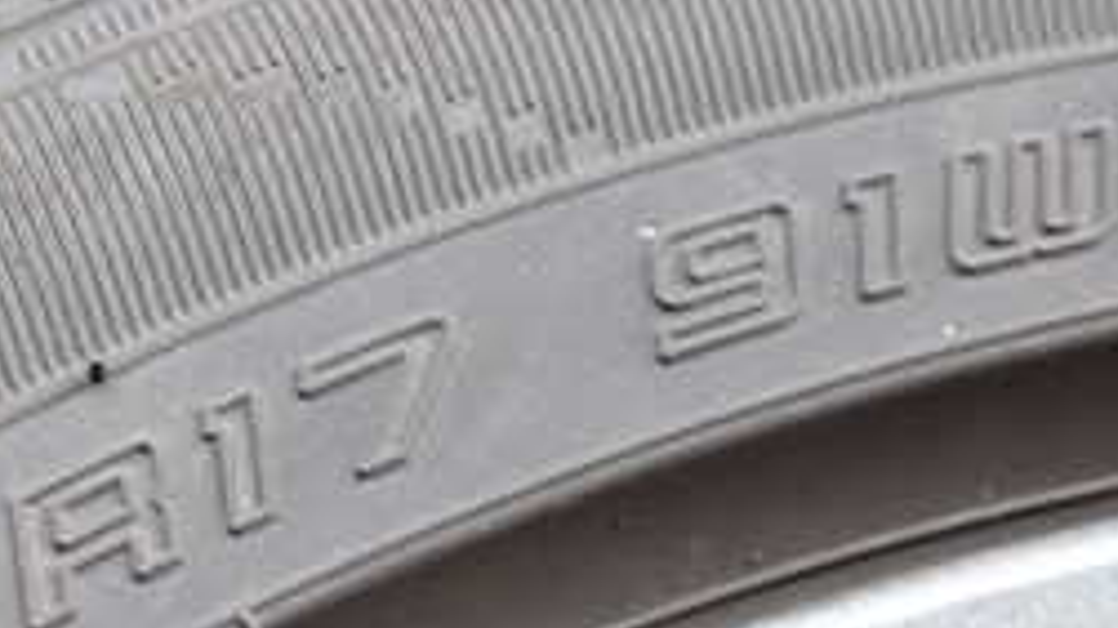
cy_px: 891
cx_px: -76
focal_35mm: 78
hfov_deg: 25.4
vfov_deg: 14.6
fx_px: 2312
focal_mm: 5.4
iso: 200
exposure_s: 1/40
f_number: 2.3
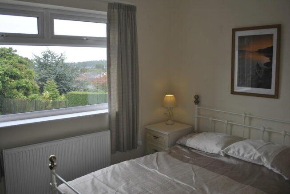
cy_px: 97
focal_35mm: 33
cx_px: 145
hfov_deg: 57.2
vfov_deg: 40.1
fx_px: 266
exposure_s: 1/125
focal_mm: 22
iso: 110
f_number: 4
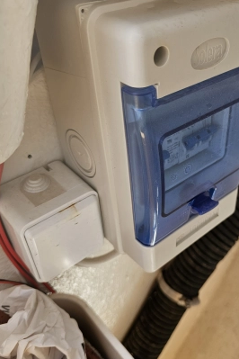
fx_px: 329
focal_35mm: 33
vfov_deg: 57.2
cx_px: 179
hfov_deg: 38.9
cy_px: 181
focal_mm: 6.3
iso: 32
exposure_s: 1/180
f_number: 1.7
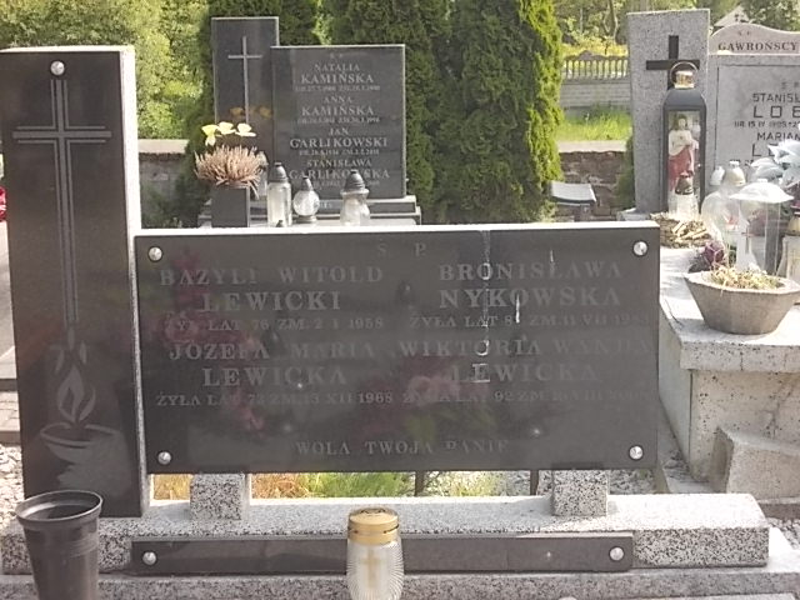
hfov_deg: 27.4
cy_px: 300
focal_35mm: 71
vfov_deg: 20.7
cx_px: 400
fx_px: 1641
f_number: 4.3
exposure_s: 1/160
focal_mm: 10
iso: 80
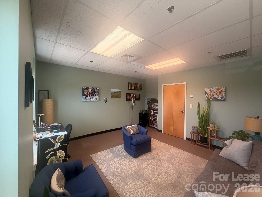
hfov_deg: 102.1
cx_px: 131
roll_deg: +0.0
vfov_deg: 85.7
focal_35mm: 14
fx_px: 106
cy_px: 98
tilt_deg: -2.0
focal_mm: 2.22
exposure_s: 1/120
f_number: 2.2
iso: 200
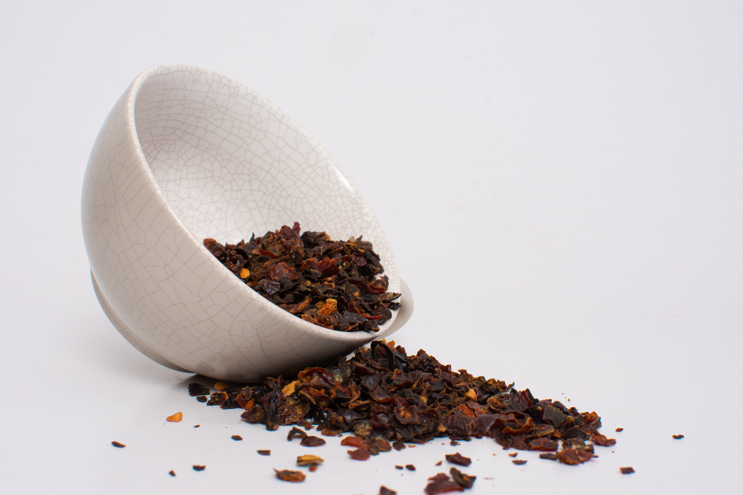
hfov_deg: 37.9
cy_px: 248
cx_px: 372
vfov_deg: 25.8
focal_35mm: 52
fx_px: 1083
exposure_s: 1/125
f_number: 9
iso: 640
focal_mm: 35
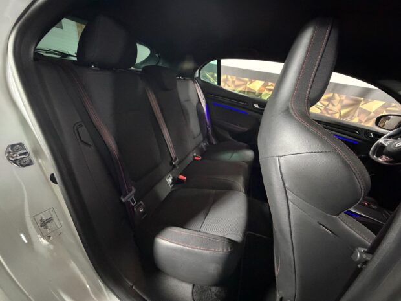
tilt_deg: -24.4
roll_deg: -9.9
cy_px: 150
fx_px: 162
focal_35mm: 14
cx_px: 200
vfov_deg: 85.7
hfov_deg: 102.1
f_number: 2.2
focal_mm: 2.22
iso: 1600
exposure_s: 1/33
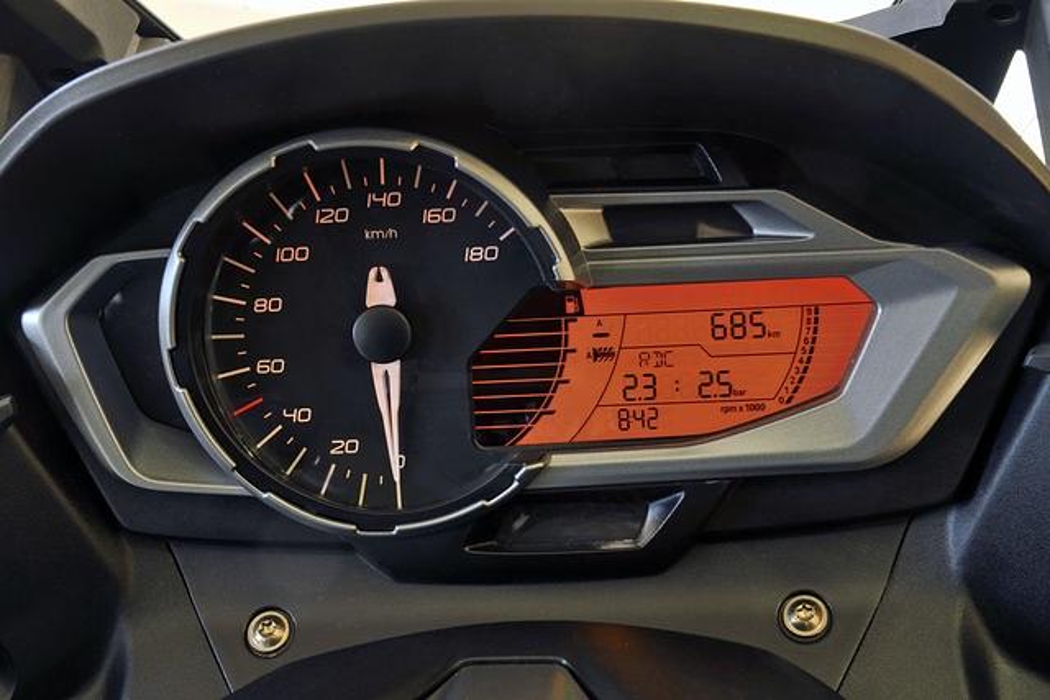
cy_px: 350
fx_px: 1750
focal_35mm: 60
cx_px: 525
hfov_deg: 33.4
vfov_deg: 22.6
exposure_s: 1/1.6
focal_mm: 40
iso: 200
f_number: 13
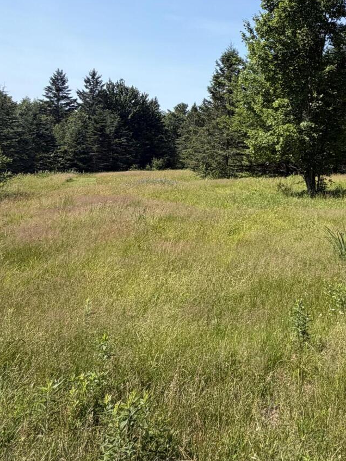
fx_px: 440
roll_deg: +0.3
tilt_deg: +6.8
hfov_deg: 36.4
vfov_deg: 52.7
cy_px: 111
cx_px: 380
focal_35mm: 33
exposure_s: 1/770
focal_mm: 2.22
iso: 32
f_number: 2.2
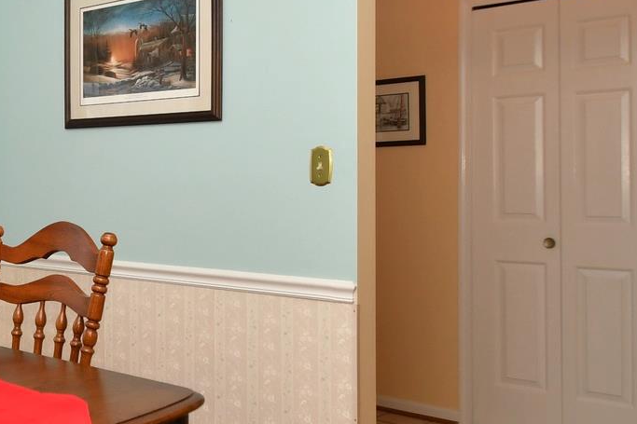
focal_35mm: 45
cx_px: 24
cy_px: 150
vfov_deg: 29.7
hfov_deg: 39.3
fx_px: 796
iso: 400
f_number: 3.5
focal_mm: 10
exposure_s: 1/160
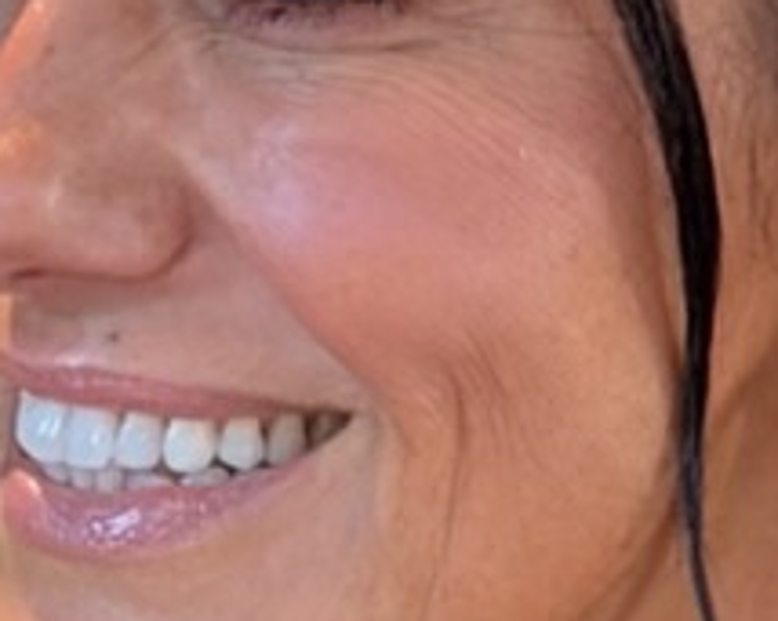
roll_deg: +1.8
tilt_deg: -10.3
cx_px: 694
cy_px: 2753
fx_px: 10334
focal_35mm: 449
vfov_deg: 3.3
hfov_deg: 4.3
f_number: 1.78
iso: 100
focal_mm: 6.76
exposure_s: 1/100
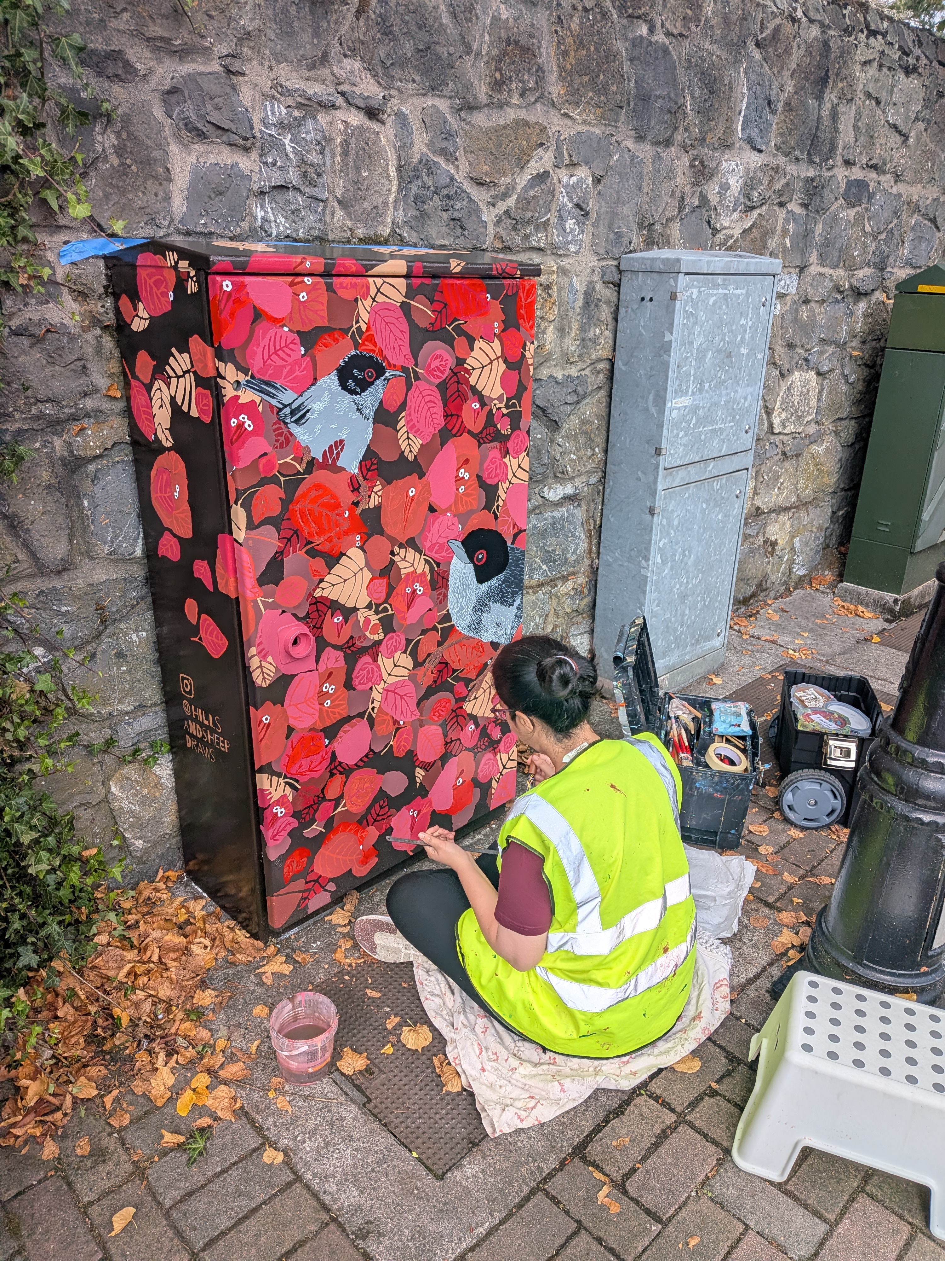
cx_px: 472
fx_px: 874
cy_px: 630
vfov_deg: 71.6
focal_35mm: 24
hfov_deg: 56.8
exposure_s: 1/996
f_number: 1.7
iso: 28
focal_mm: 4.53
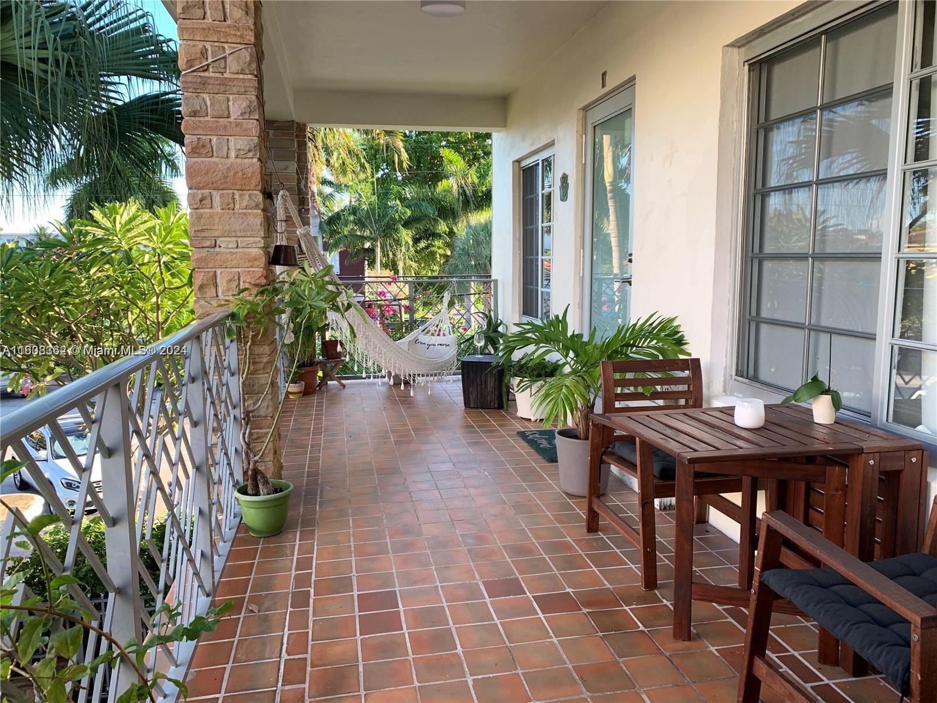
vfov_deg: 53.1
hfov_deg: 67.3
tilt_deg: -7.2
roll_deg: +0.1
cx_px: 468
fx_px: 704
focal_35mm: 26
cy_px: 352
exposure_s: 1/121
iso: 32
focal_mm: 4.25
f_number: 1.8
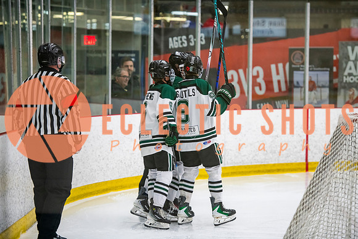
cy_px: 119
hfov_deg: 14.9
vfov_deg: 10.0
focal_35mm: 137
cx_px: 177
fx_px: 1366
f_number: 3.2
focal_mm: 135
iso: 2000
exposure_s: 1/640
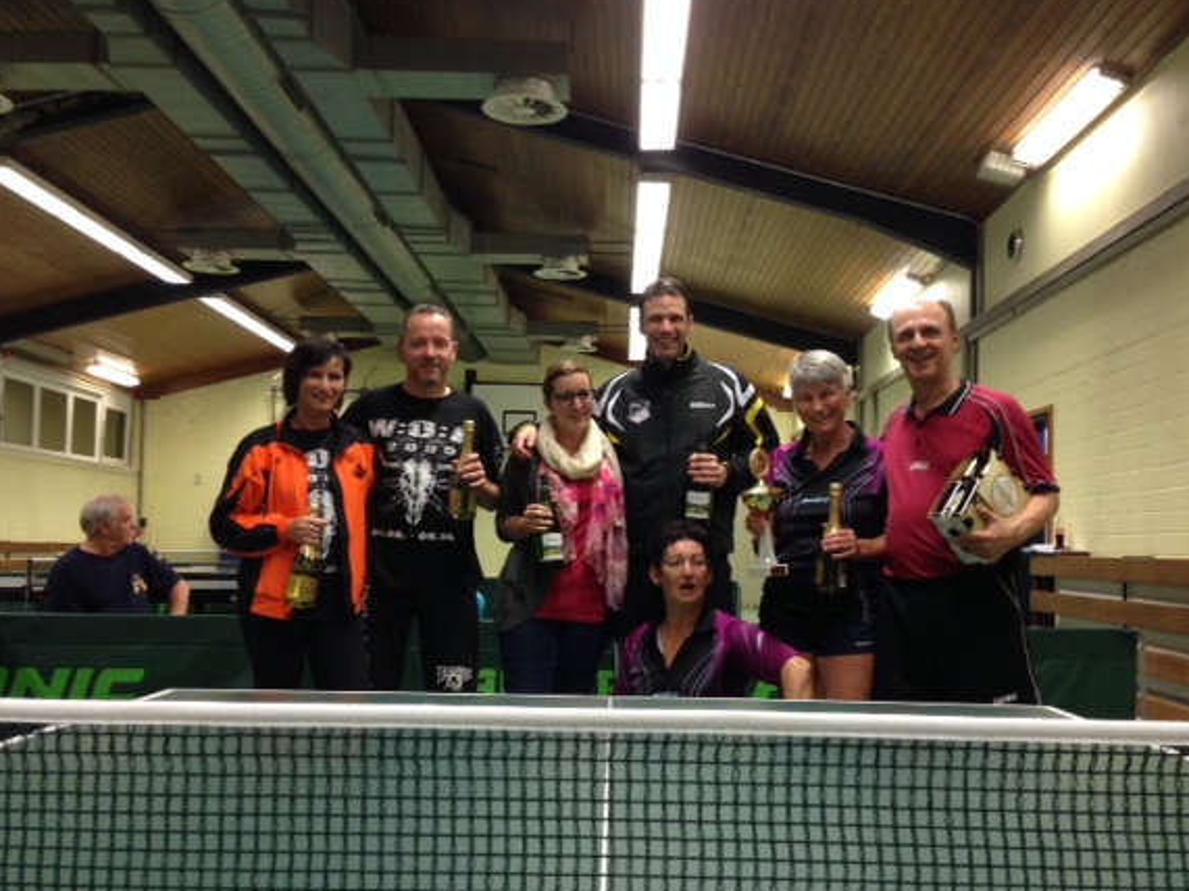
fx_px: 1271
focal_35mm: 37
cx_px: 627
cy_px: 487
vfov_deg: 38.6
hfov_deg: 50.1
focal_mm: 4.12
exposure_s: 1/20
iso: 125
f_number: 2.4
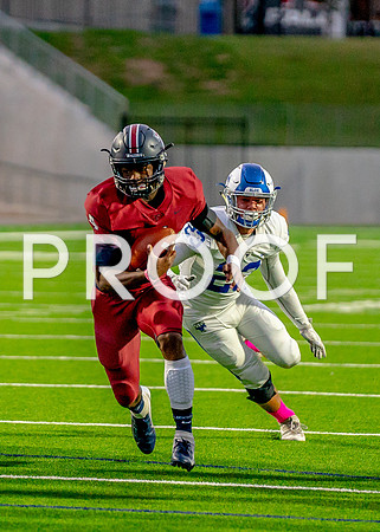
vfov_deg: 5.4
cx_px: 114
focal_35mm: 371
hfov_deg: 3.9
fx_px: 5612
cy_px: 196
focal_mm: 182
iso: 3200
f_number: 2.8
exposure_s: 1/3000
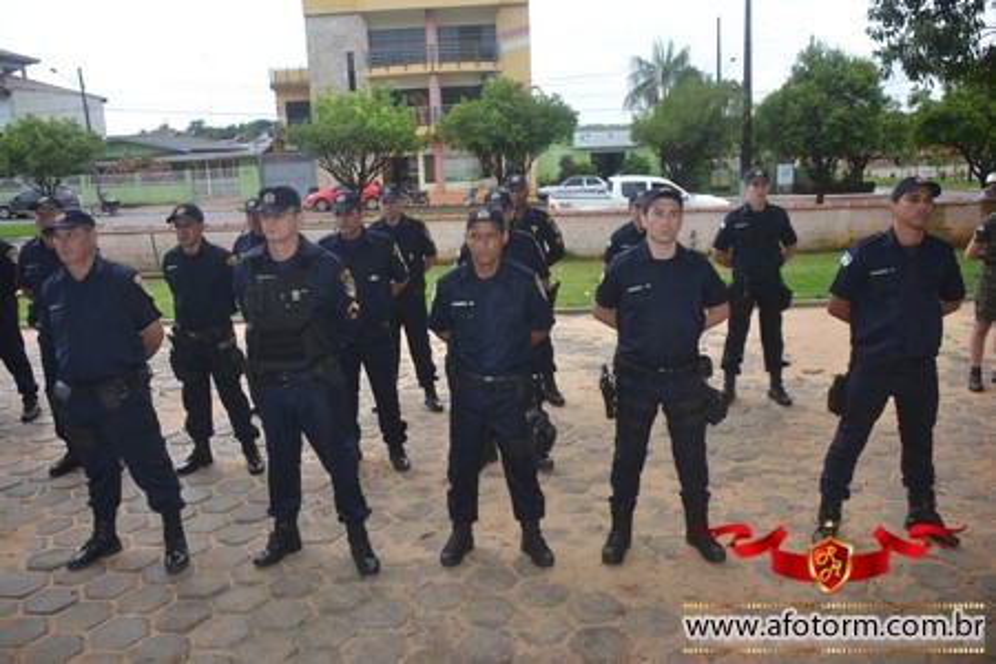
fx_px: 830
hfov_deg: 61.9
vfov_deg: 43.6
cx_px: 498
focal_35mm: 30
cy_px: 332
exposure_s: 1/200
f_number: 4
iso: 100
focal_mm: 20
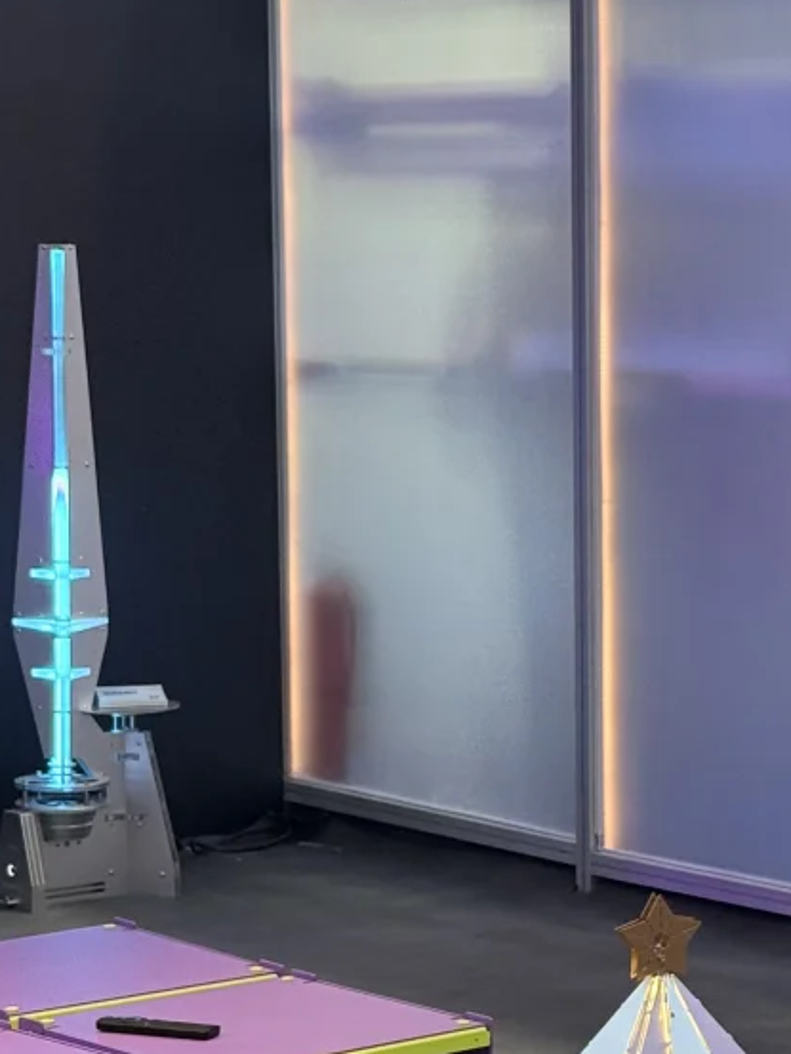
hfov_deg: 11.8
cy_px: 574
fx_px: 3807
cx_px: 698
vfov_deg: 15.8
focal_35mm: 125
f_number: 1.78
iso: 125
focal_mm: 6.76
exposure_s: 1/60
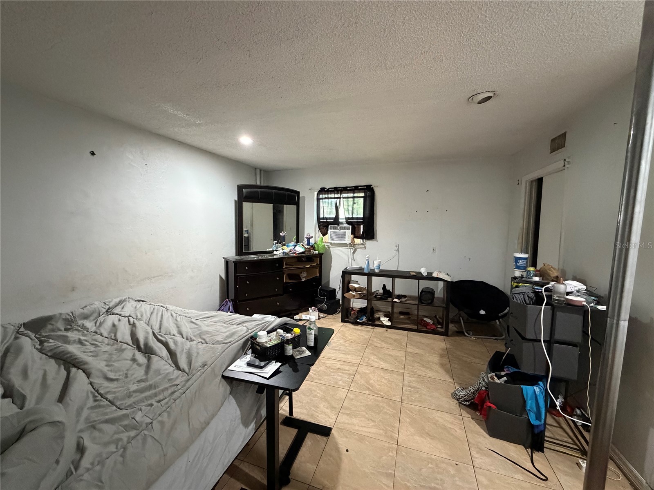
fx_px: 265
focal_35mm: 14
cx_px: 327
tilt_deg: -5.2
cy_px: 245
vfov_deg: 85.7
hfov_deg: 102.1
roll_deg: -0.5
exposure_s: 1/60
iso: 1000
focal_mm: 2.22
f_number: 2.2
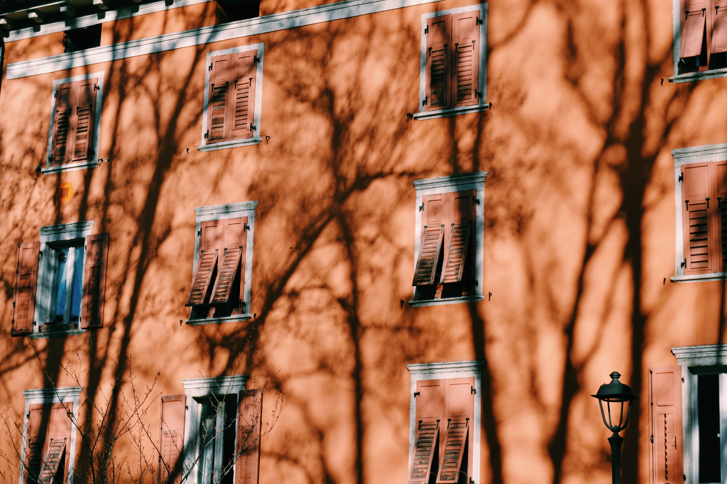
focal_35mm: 82
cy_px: 242
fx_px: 1666
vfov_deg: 16.6
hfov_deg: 24.6
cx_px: 364
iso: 100
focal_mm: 55
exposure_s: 1/200
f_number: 7.1
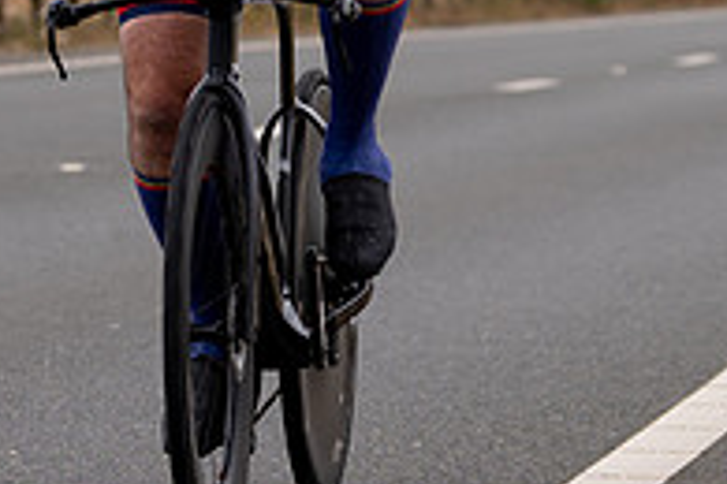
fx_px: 6522
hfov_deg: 6.4
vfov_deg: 4.3
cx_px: 165
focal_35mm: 323
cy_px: 211
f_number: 3.2
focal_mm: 70
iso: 100
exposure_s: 1/800
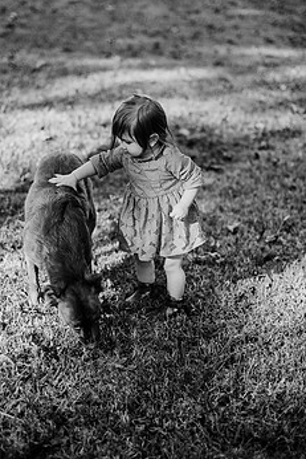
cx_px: 113
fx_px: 828
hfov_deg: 20.9
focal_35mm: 65
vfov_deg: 30.9
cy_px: 219
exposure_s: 1/1000
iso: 160
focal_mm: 50
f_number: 2
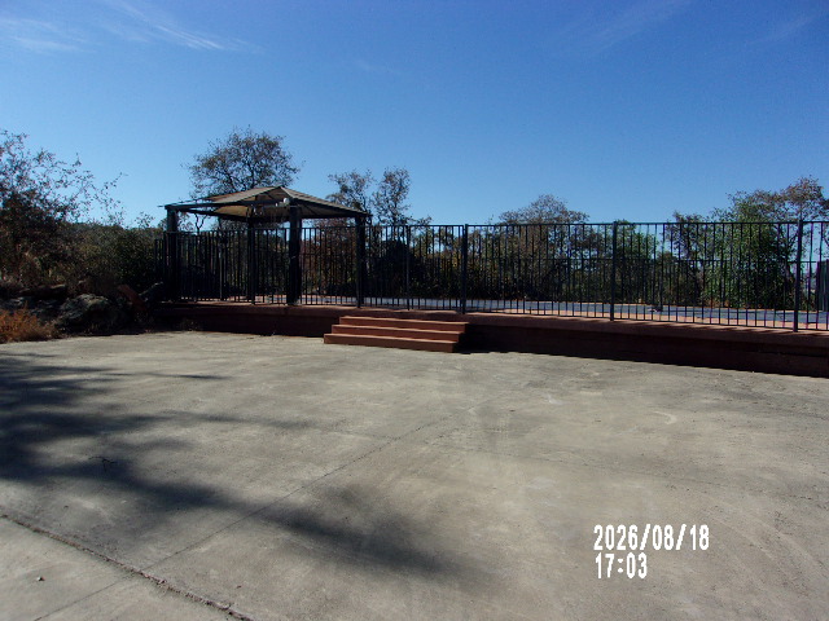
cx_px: 414
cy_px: 310
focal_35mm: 27
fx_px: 647
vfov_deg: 51.4
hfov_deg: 65.3
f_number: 10.4
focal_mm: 4.9
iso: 80
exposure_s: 1/140
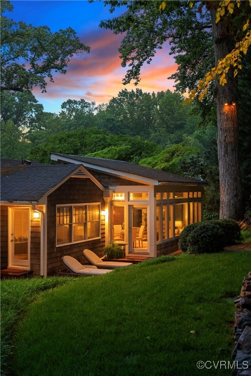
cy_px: 188
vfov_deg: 41.9
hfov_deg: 28.7
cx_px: 126
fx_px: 491
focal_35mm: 47
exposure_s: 3.2
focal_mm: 47
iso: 800
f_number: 8
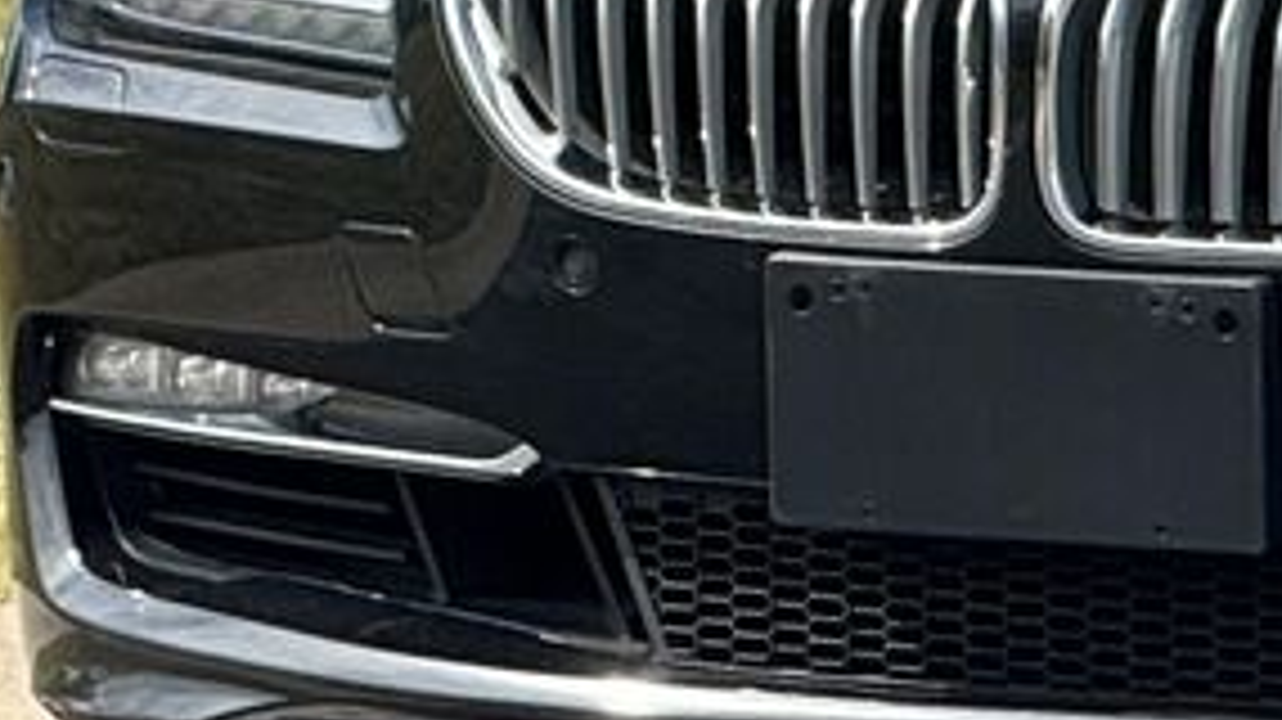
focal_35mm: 734
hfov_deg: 2.9
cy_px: 202
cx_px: 2555
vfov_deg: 1.7
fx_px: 24940
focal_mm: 15.66
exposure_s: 1/891
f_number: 2.8
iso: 50
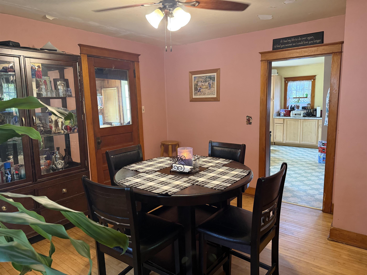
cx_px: 184
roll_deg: +1.7
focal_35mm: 24
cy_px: 138
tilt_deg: -8.6
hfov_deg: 71.6
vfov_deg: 56.8
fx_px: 254
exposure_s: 1/60
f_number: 1.78
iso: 320
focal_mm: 6.76
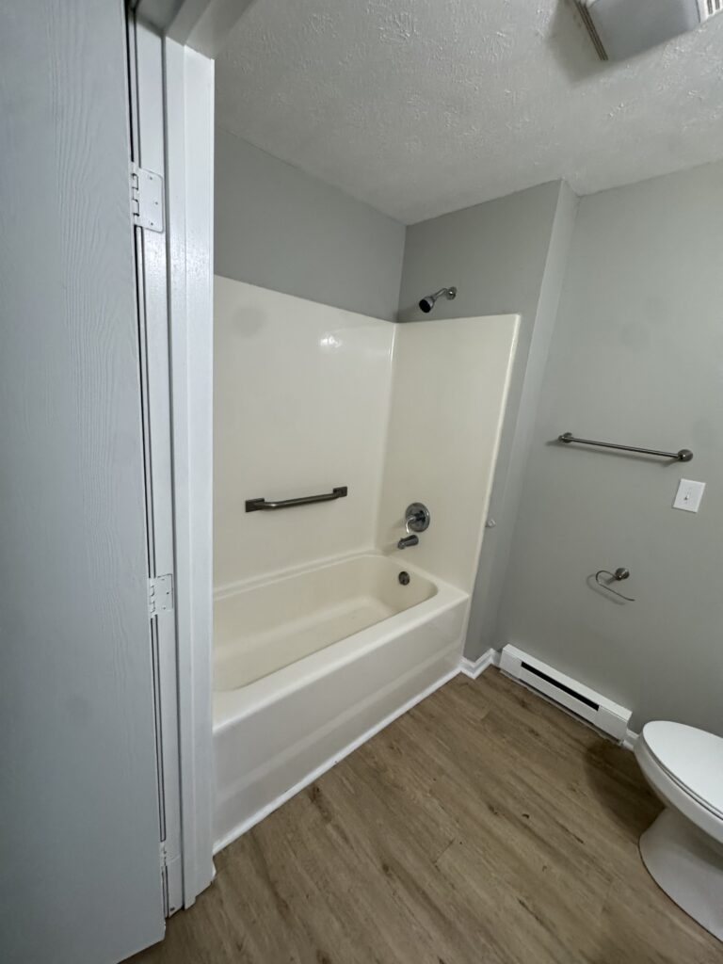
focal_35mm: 14
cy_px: 482
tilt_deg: -11.3
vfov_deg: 102.1
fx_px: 390
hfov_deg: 85.7
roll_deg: -2.7
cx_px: 362
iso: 320
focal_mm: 2.22
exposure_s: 1/120
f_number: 2.2
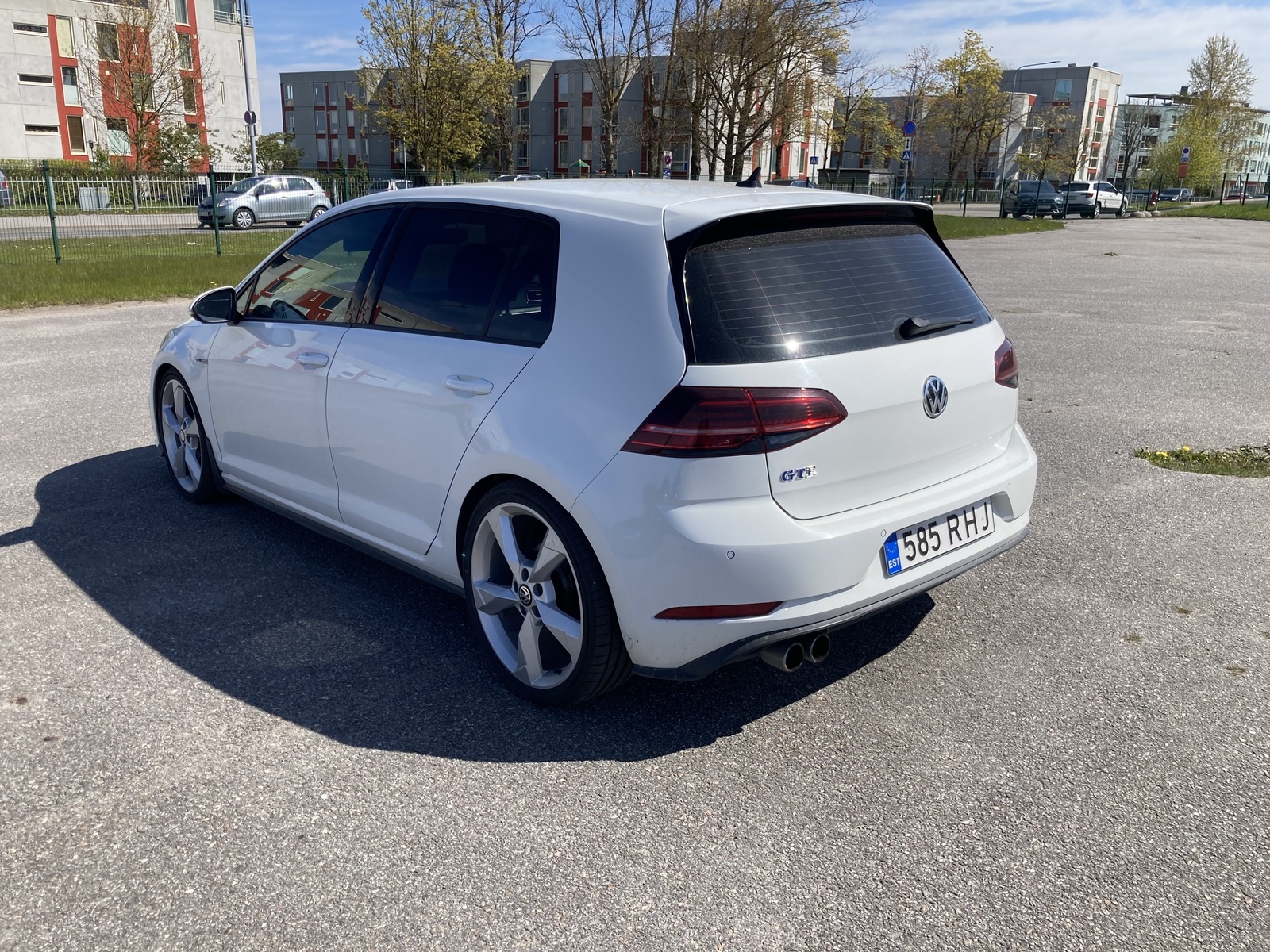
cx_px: 635
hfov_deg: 63.4
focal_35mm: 28
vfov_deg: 49.7
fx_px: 1027
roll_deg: -0.2
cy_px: 476
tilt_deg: -14.8
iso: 20
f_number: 1.8
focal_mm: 3.99
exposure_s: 1/2024
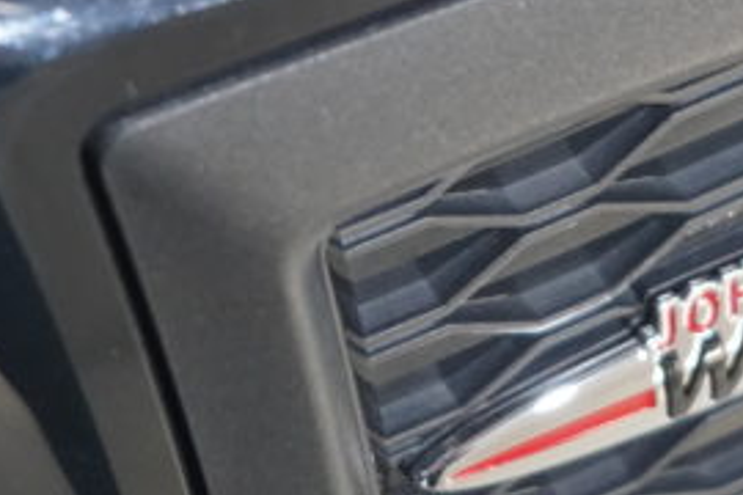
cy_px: -238
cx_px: 468
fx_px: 3054
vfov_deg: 9.0
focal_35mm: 148
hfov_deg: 13.9
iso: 4000
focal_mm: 39
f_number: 5
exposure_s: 1/160
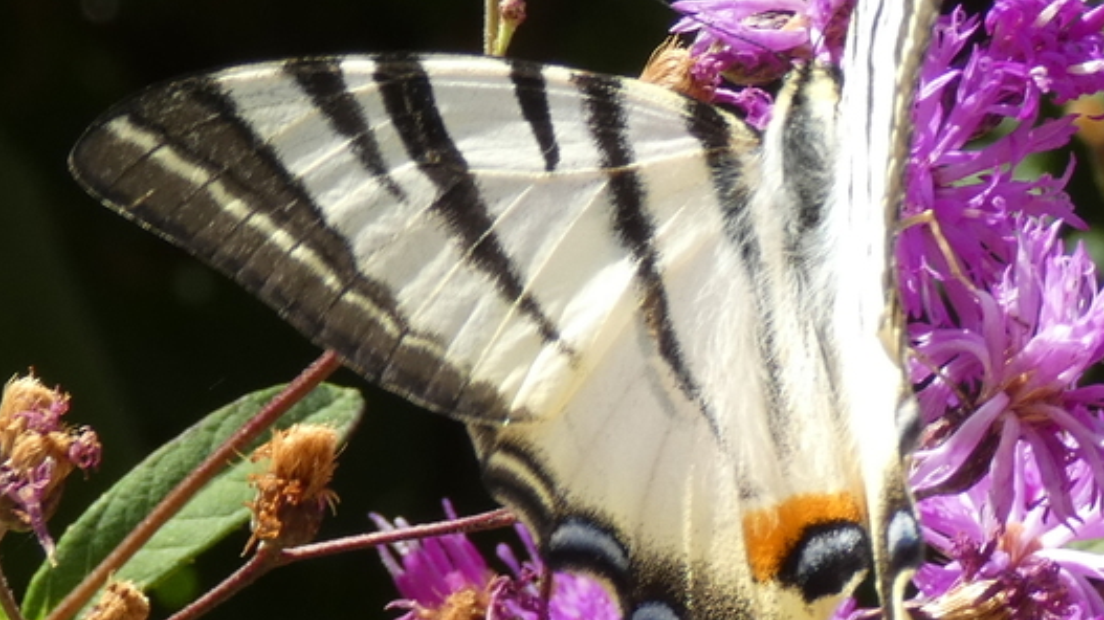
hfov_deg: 16.8
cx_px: 845
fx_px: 3716
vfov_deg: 9.5
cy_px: 388
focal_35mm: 127
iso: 80
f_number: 4.3
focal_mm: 12.9
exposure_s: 1/100
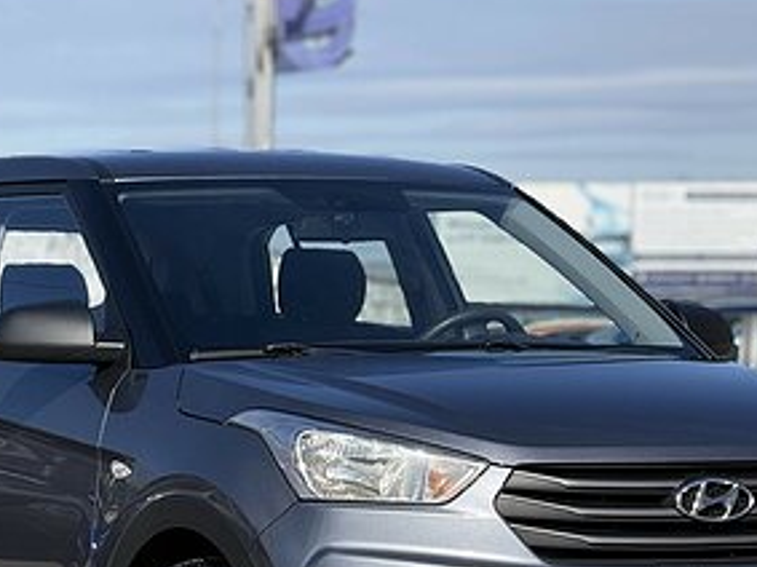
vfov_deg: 6.4
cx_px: 308
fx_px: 5071
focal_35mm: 232
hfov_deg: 8.5
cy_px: 505
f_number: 2.8
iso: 50
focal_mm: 15.66
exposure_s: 1/1773
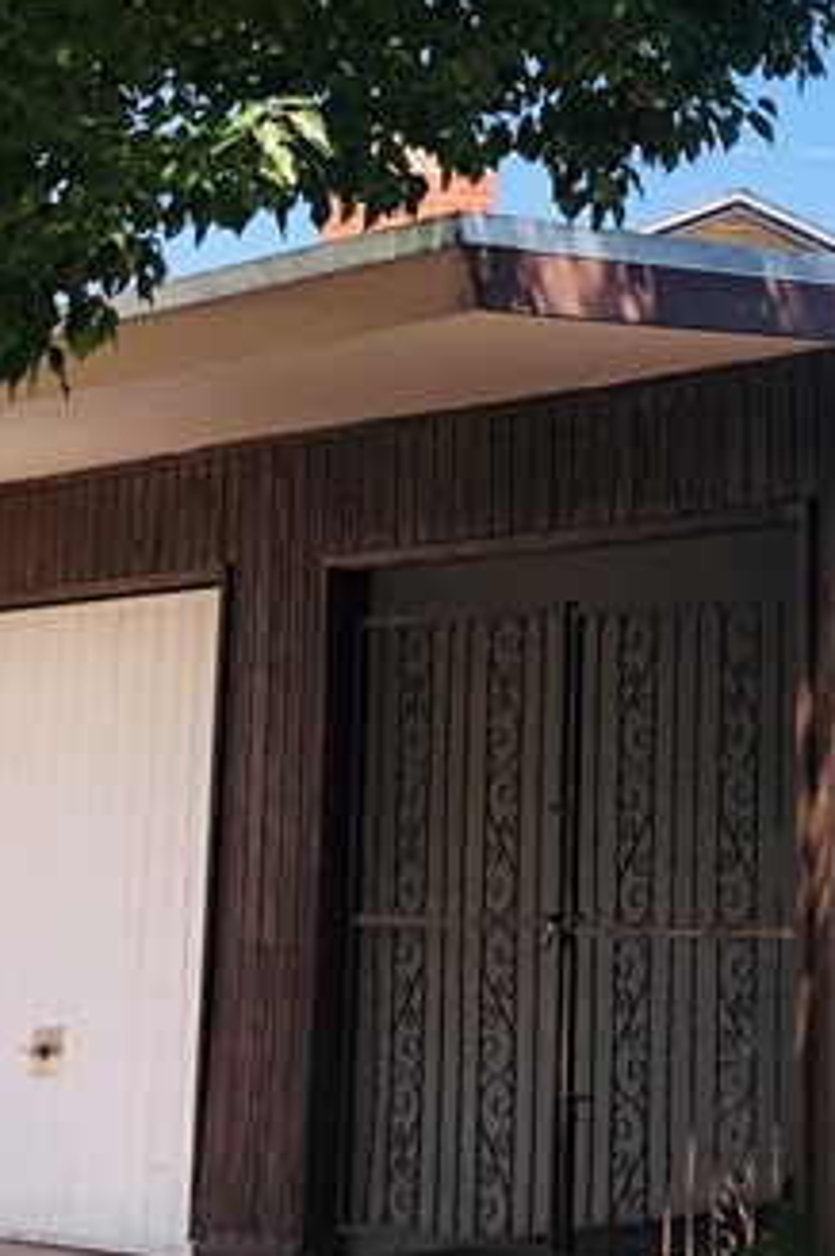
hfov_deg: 13.1
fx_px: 3172
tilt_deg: +11.7
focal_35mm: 91
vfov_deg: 21.9
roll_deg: +2.6
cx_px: 1651
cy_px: 111
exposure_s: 1/545
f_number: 1.8
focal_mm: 3.99
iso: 20
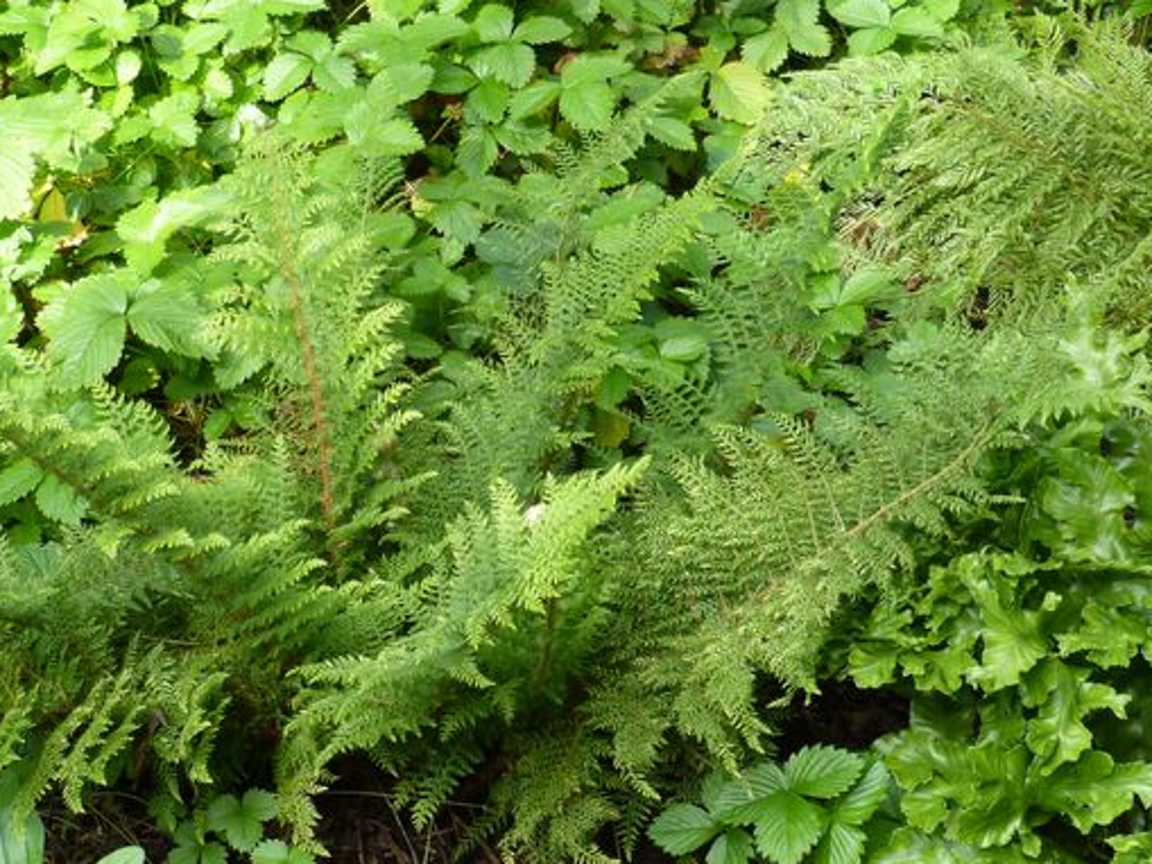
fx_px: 2563
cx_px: 407
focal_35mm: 77
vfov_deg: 19.1
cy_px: 547
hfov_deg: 25.2
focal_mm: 8.7
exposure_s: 1/125
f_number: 3.2
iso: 100
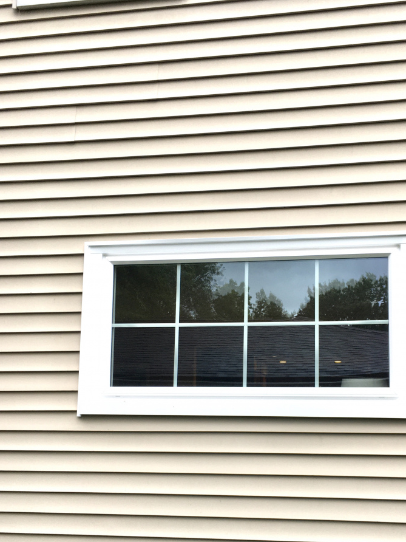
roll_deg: -1.1
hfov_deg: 36.6
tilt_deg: +6.5
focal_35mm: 39
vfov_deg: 47.3
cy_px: 347
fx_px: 610
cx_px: 256
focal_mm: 4.15
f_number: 2.2
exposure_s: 1/120
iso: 40
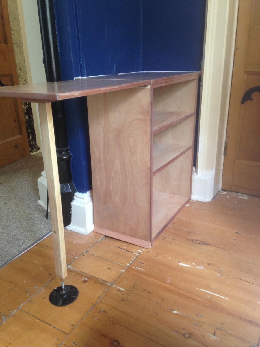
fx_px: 330
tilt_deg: -19.0
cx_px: 130
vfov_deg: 55.4
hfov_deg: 42.9
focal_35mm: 33
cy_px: 174
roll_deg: +1.1
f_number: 2.4
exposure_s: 1/20
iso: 100
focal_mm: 4.12
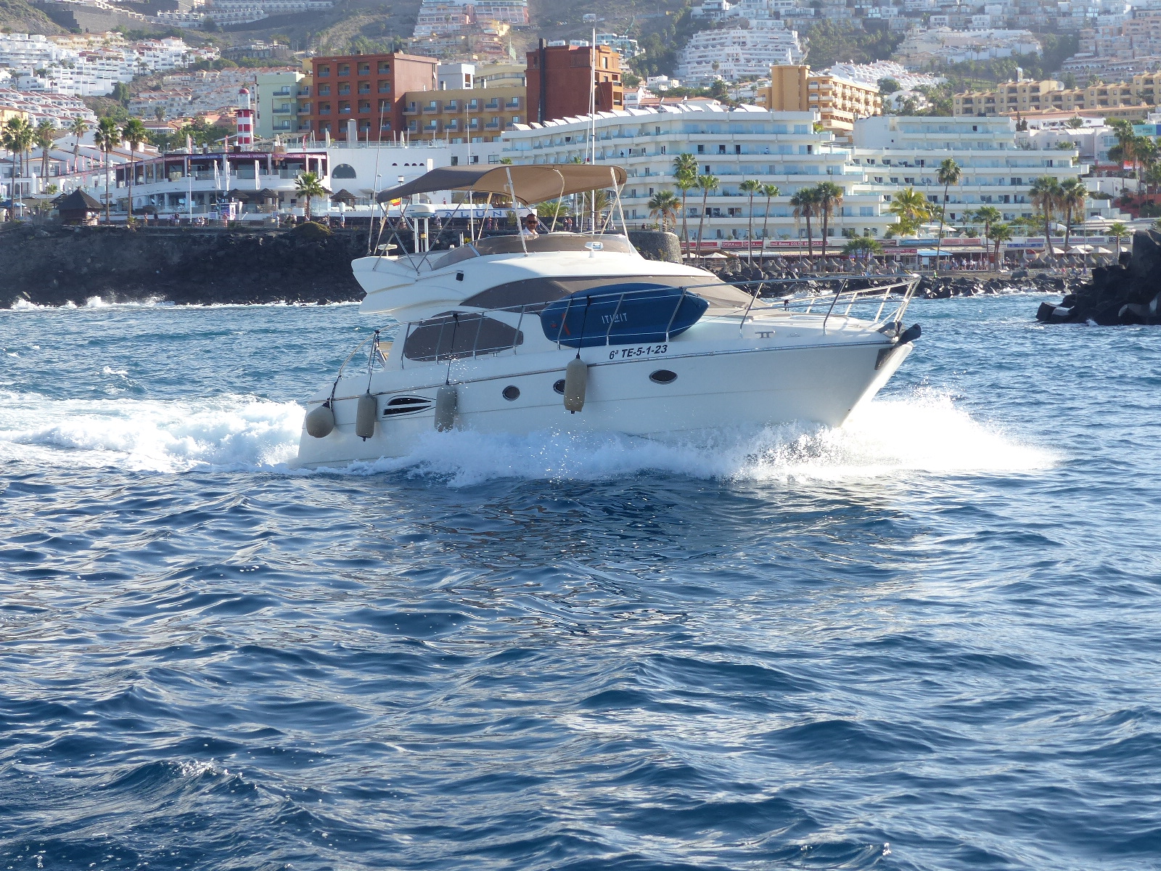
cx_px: 580
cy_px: 436
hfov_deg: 22.0
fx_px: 2985
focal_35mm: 89
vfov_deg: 16.6
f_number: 4
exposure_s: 1/640
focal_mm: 16
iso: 100
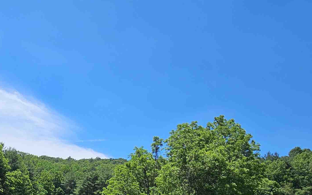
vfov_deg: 36.9
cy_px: 201
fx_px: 255
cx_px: 62
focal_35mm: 30
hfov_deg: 58.1
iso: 50
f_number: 2.2
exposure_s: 1/2775
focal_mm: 2.2
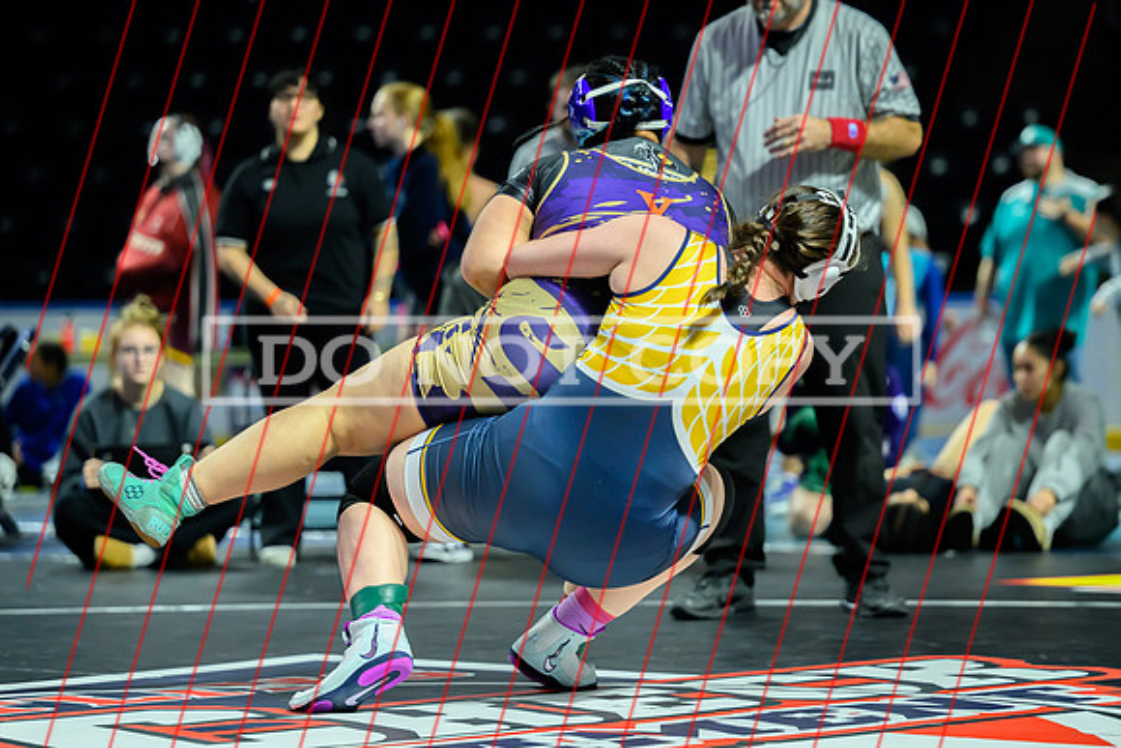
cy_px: 320
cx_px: 587
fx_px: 4611
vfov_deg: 9.3
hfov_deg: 13.9
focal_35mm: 148
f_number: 2.8
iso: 3200
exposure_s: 1/640
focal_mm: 120
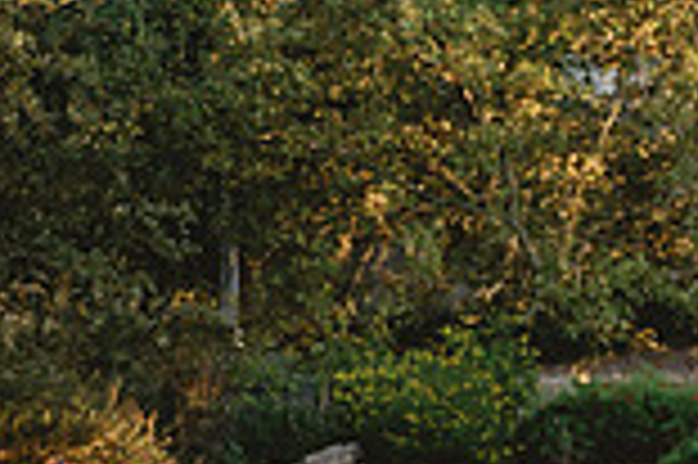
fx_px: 3331
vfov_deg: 7.9
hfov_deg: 11.5
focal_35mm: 172
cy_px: 559
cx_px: 1013
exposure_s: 1/640
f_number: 2.8
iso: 320
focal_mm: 46
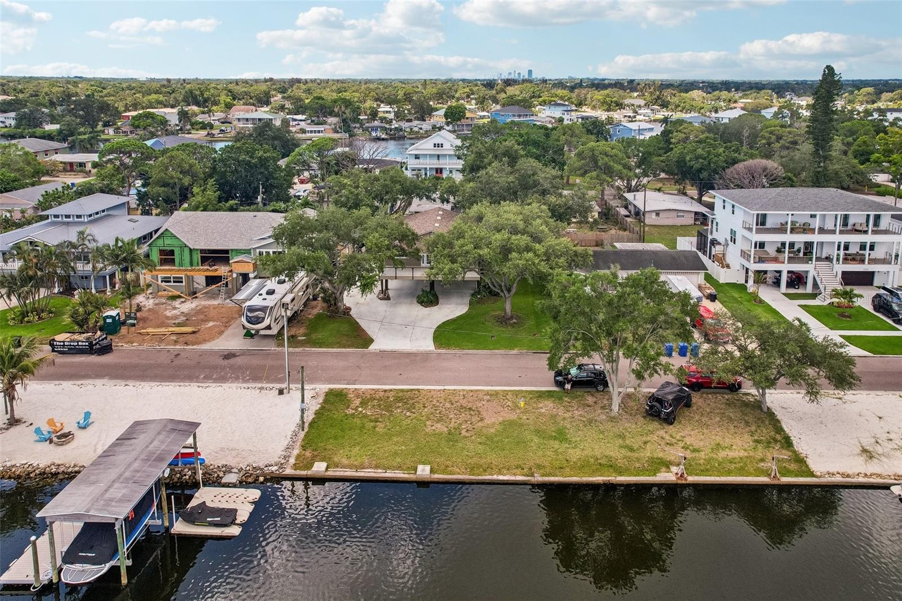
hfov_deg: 78.6
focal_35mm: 22
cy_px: 300
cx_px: 451
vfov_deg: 57.2
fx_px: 551
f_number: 2.8
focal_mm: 8.4
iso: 200
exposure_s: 1/400
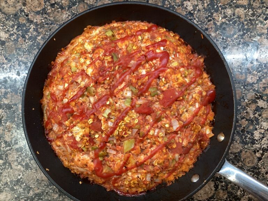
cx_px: 134
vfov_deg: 45.4
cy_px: 100
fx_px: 240
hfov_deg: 58.4
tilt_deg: -86.1
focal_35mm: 31
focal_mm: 3.3
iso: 200
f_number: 2.4
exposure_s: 1/60
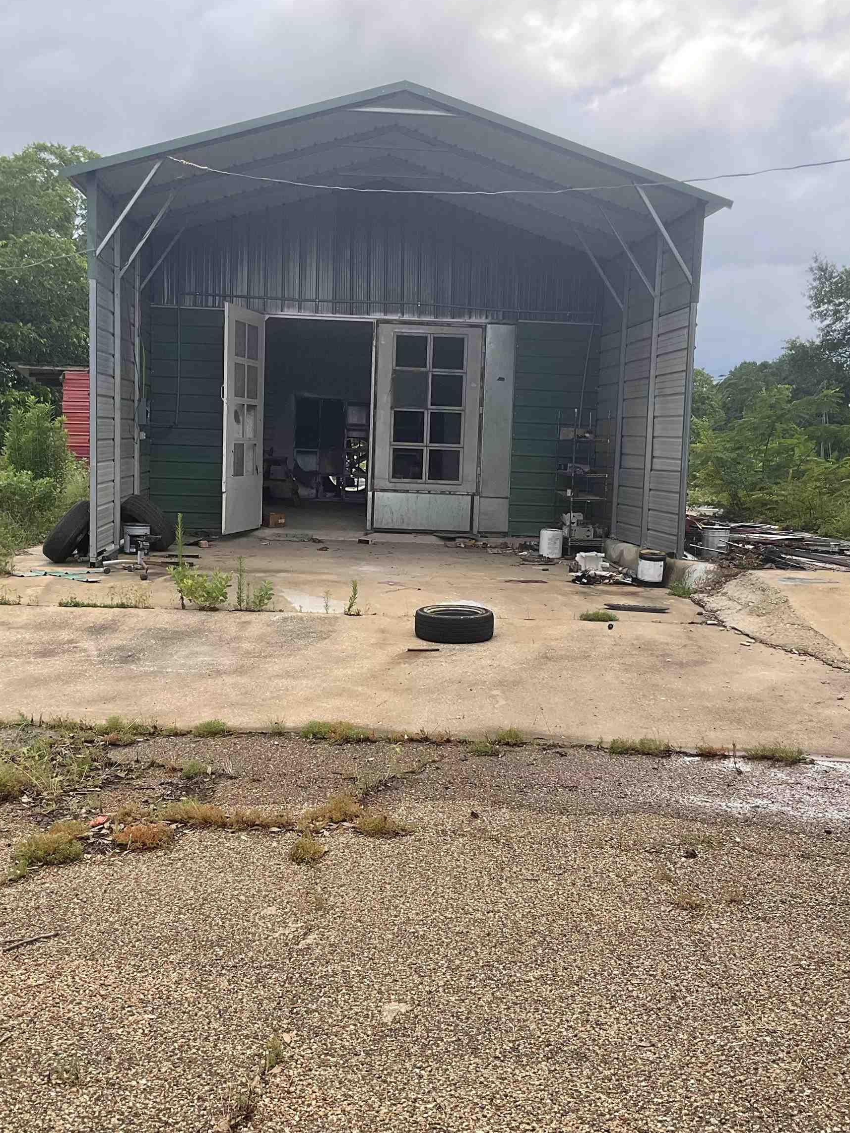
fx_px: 1277
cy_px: 565
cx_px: 412
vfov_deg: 47.9
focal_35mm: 39
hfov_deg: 36.8
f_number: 1.8
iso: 25
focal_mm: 3
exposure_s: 1/454
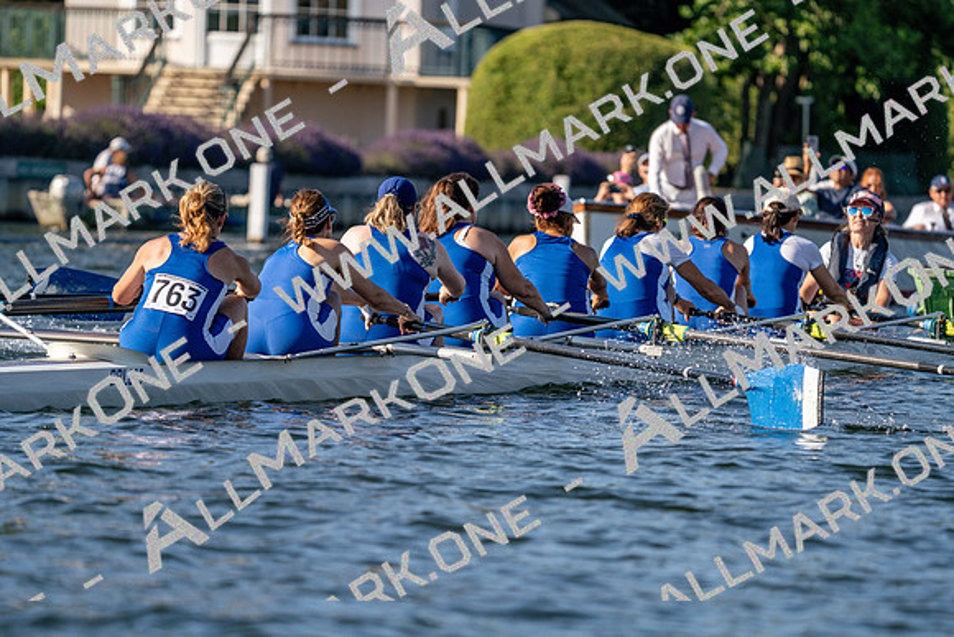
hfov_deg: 7.1
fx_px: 7660
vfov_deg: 4.8
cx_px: 477
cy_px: 318
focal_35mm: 289
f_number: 5.6
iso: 320
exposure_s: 1/1600
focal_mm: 289
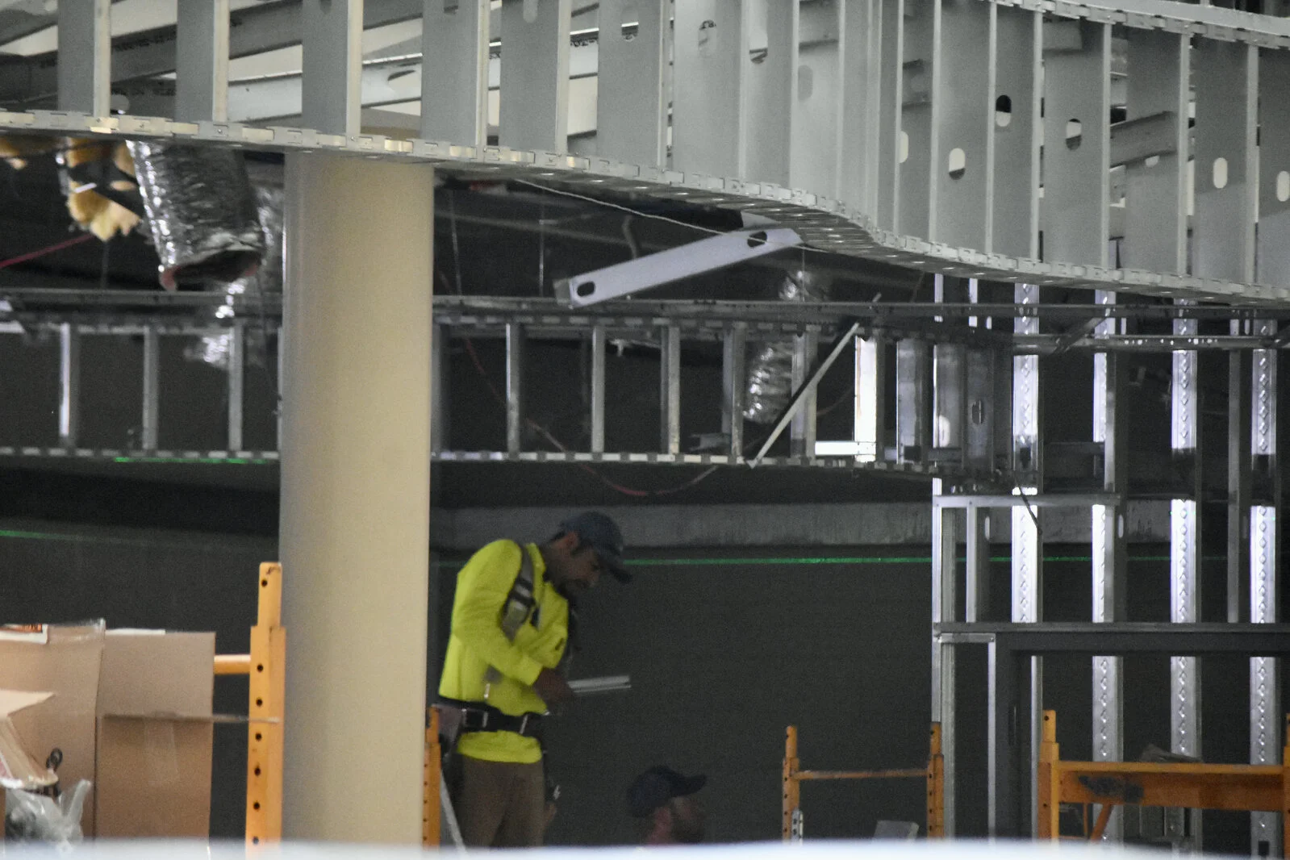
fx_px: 7793
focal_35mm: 218
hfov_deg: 9.5
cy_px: 430
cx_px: 645
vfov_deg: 6.3
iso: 8000
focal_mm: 145
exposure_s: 1/250
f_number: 5
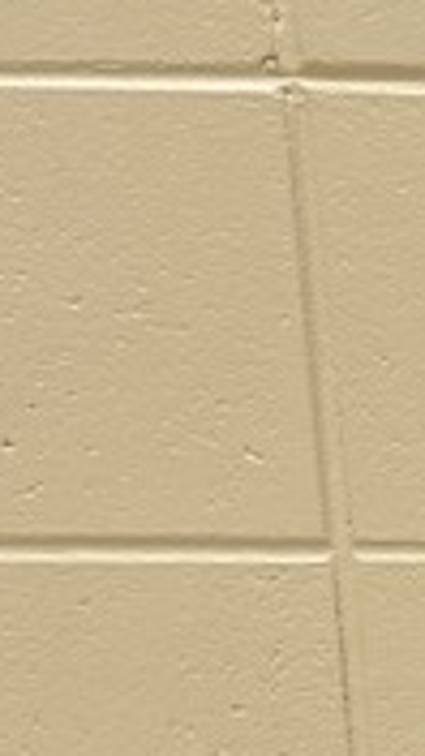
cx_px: 1245
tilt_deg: -16.5
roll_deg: -0.4
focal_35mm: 152
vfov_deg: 14.0
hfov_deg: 7.2
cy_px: 730
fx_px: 3045
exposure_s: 1/60
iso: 160
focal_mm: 6.76
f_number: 1.78
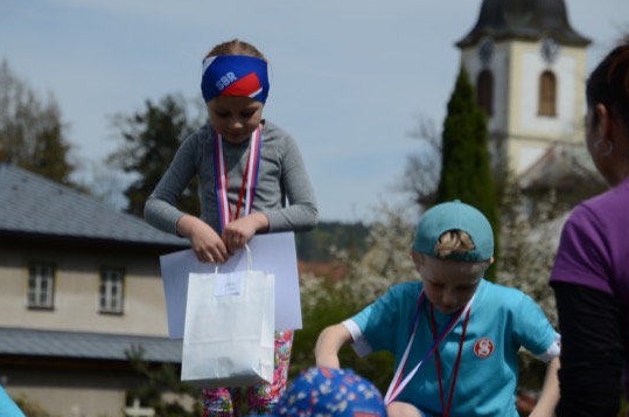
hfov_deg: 12.3
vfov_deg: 8.2
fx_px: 2912
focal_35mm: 167
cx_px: 308
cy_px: 218
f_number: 5.3
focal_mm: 100
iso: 100
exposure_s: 1/320
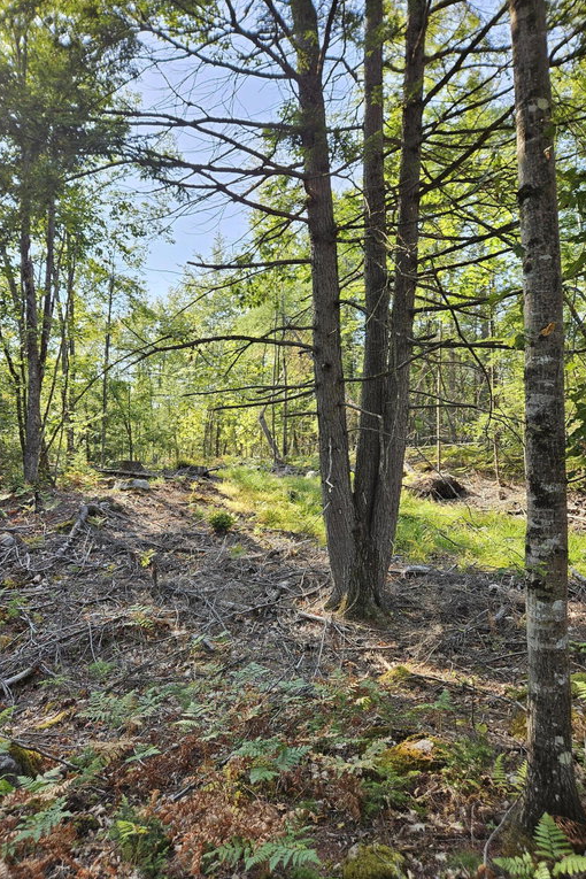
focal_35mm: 24
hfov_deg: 53.0
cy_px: 439
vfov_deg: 73.7
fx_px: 586
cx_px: 260
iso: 25
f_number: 1.8
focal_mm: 5.4
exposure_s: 1/213
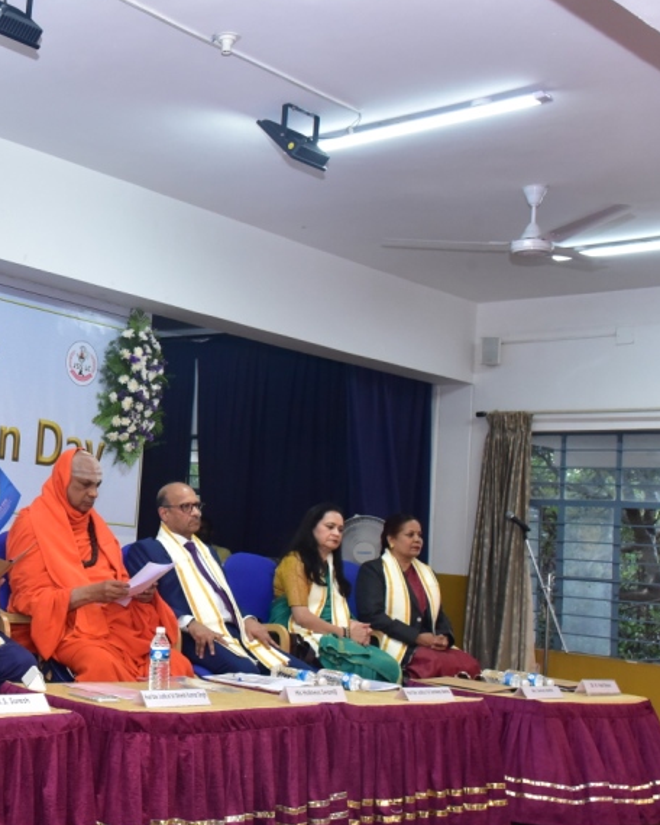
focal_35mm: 54
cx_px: -64
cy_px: 427
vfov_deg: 34.7
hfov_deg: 26.0
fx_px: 1319
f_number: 7.1
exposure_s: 1/160
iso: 2500
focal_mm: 32
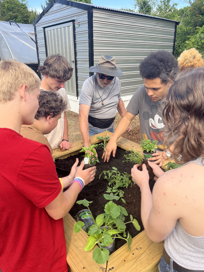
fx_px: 204
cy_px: 136
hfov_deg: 53.1
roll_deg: +1.3
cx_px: 102
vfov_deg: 67.3
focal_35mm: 26
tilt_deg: -22.5
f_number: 1.6
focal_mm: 5.1
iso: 50
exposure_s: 1/517
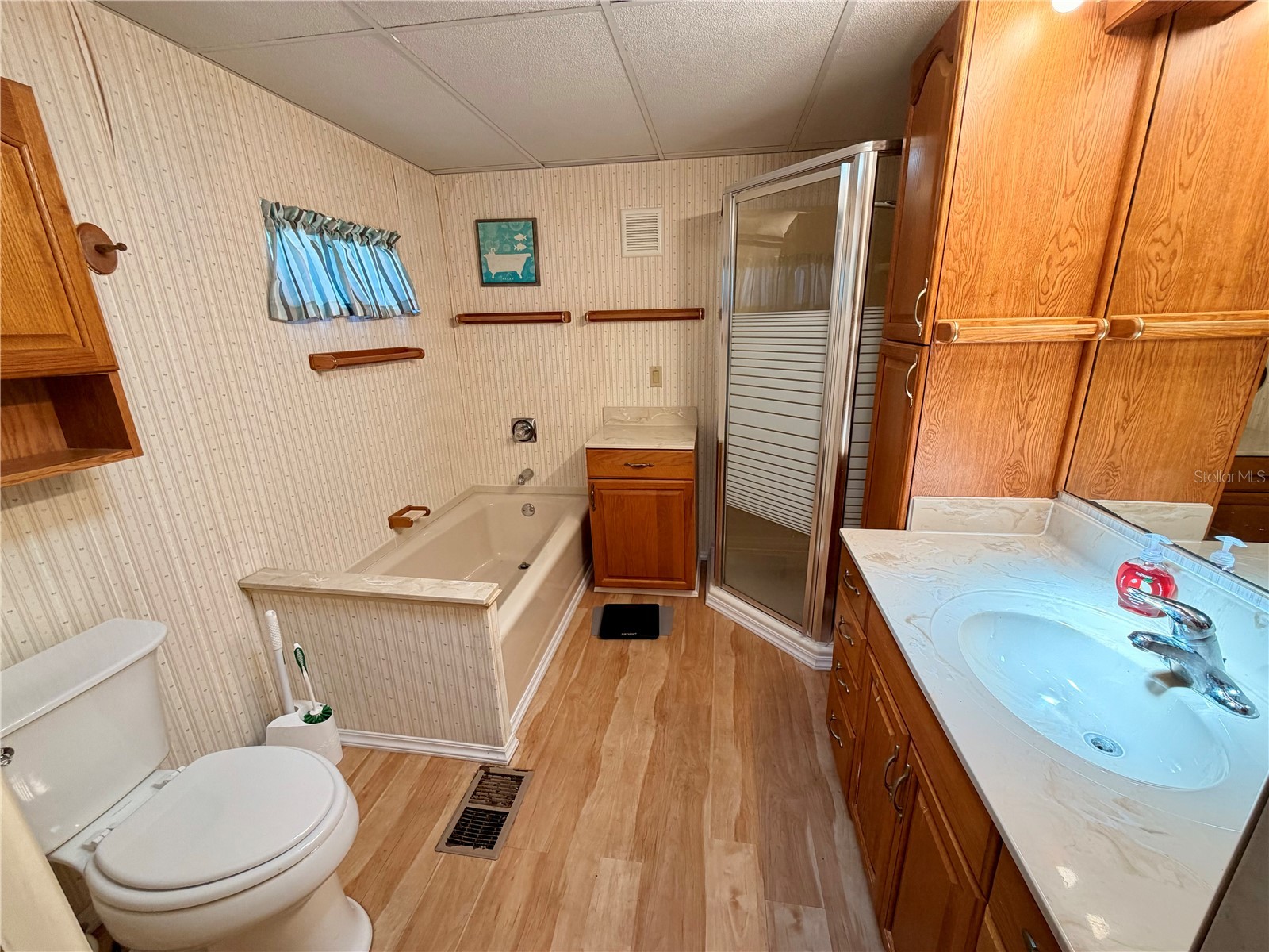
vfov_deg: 85.7
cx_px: 634
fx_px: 513
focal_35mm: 14
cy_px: 476
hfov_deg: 102.1
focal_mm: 2.22
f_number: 2.2
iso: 125
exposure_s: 1/120
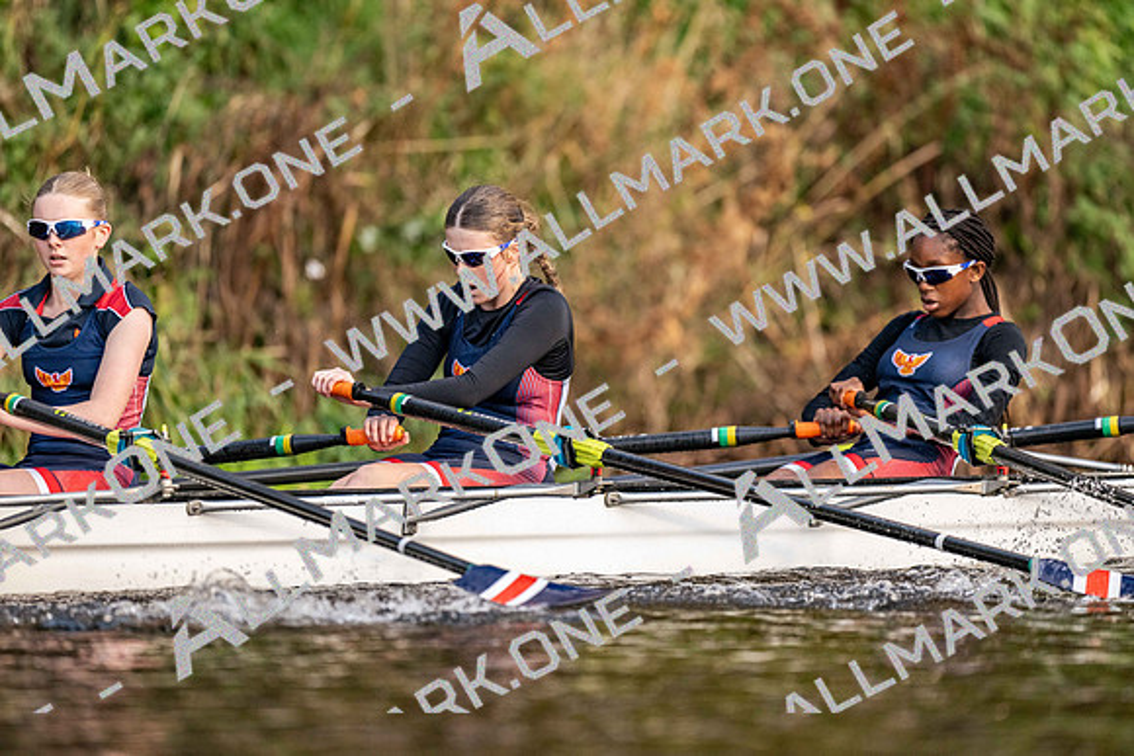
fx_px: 18904
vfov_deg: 2.3
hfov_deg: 3.4
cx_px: 567
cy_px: 378
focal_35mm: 600
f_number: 4
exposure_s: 1/2500
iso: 2000
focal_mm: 600
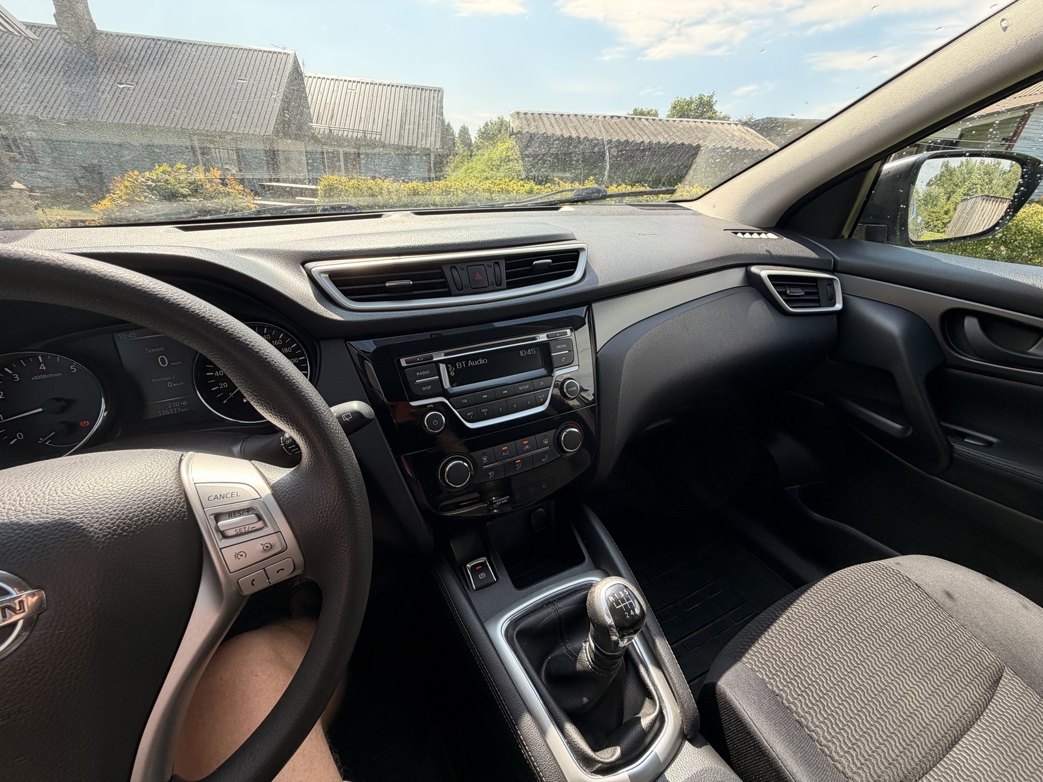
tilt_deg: -27.2
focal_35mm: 14
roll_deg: -6.3
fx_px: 422
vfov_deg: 85.7
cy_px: 391
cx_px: 522
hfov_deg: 102.1
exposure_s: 1/308
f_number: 2.2
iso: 50
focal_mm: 2.22
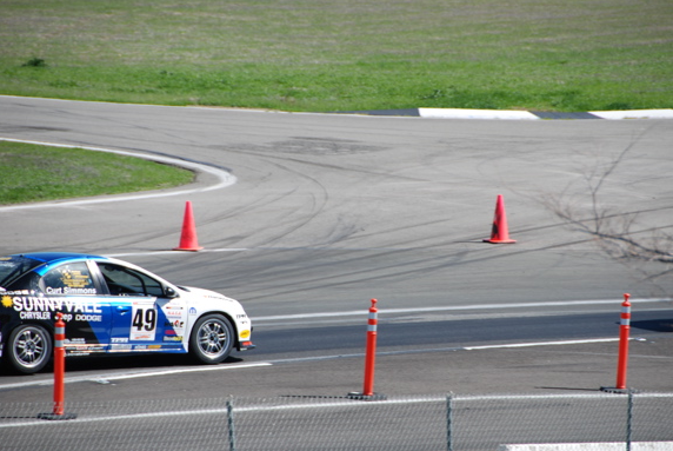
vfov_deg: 4.1
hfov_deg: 6.1
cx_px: 374
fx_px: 6271
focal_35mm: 335
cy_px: 239
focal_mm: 200
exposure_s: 1/800
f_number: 5.6
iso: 200
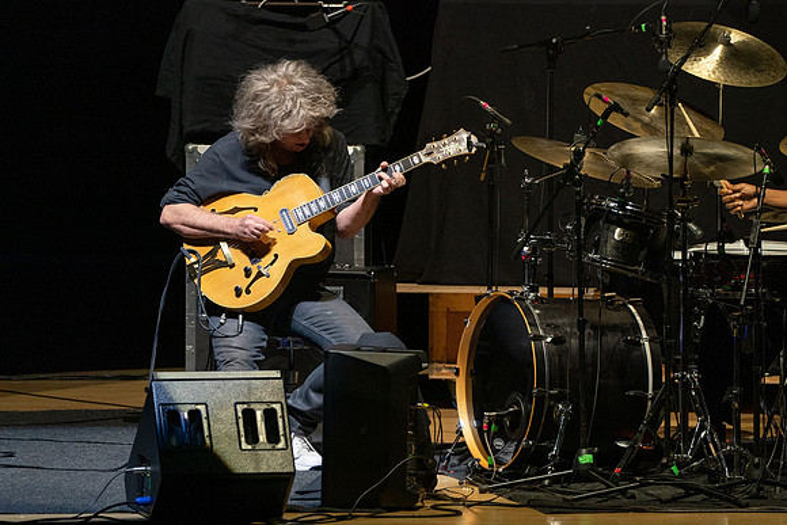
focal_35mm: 483
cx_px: 497
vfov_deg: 2.8
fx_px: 10556
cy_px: 293
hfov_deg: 4.3
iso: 2000
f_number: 5.6
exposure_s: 1/250
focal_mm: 382
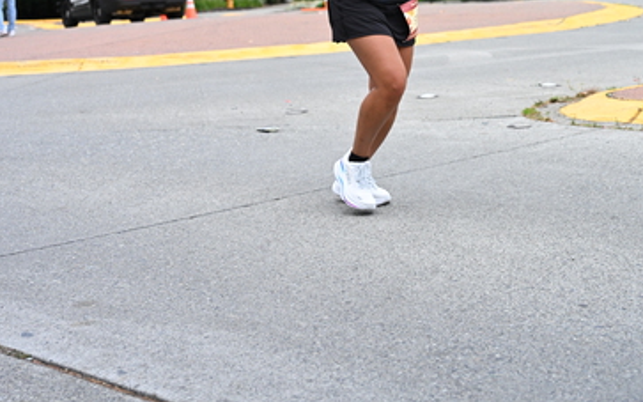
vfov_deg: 17.5
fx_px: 1244
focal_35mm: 71
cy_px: -83
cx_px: 322
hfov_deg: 29.0
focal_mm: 46
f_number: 4
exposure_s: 1/800
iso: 1600
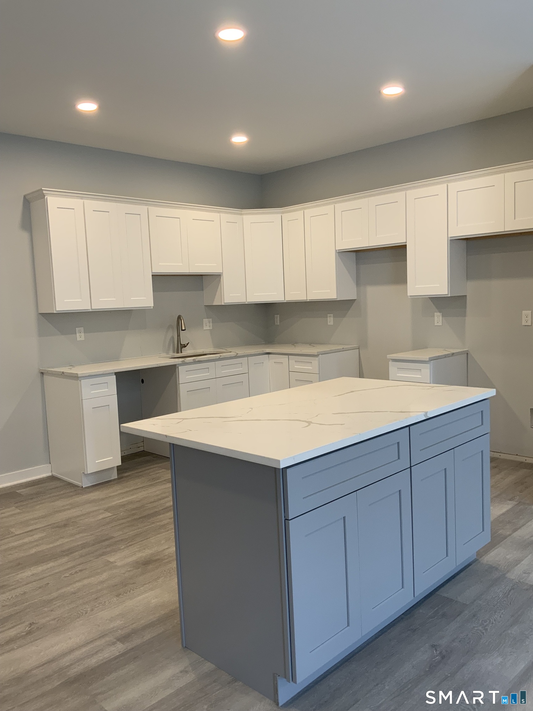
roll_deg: +1.4
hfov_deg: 48.2
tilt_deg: -7.2
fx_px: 595
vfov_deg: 61.7
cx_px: 266
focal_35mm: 29
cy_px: 356
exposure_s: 1/60
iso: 50
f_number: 1.8
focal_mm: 3
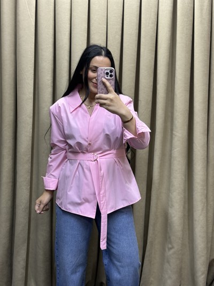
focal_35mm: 48
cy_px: 143
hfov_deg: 30.3
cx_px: 107
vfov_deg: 39.6
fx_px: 395
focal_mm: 6.76
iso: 64
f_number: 1.78
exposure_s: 1/100
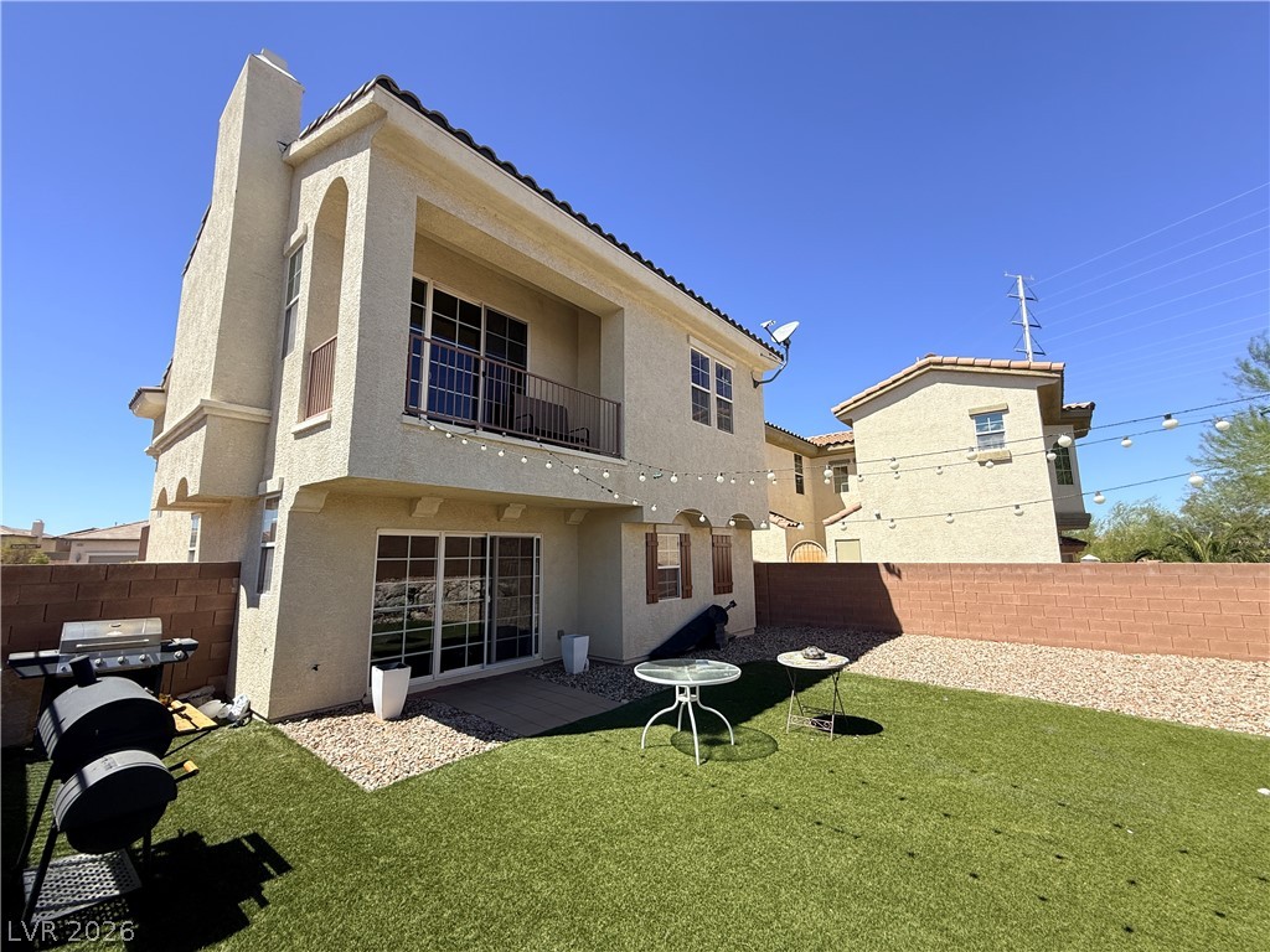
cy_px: 476
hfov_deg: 102.1
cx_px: 635
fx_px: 514
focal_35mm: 14
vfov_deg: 85.7
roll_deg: +0.8
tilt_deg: +8.2
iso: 50
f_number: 2.2
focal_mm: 2.22
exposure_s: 1/1368
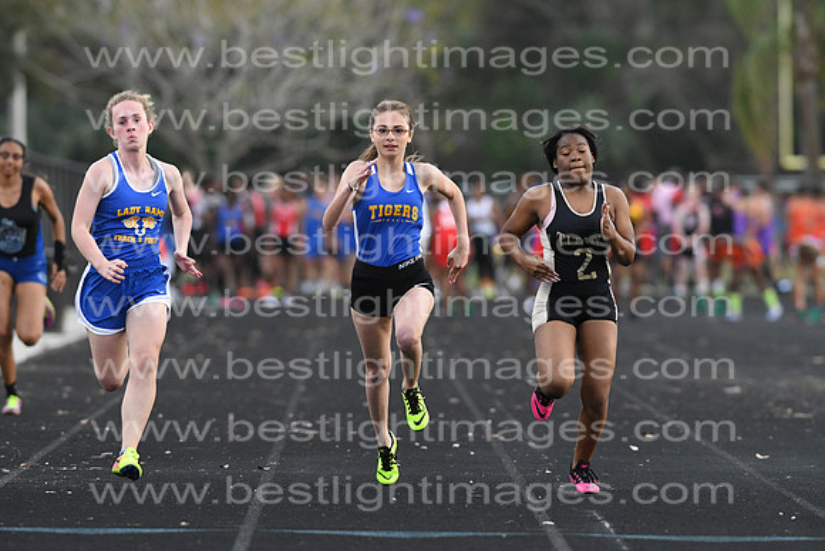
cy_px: 276
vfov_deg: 3.1
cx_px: 412
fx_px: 10314
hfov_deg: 4.6
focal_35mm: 450
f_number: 4
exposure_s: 1/1600
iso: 1600
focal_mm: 300
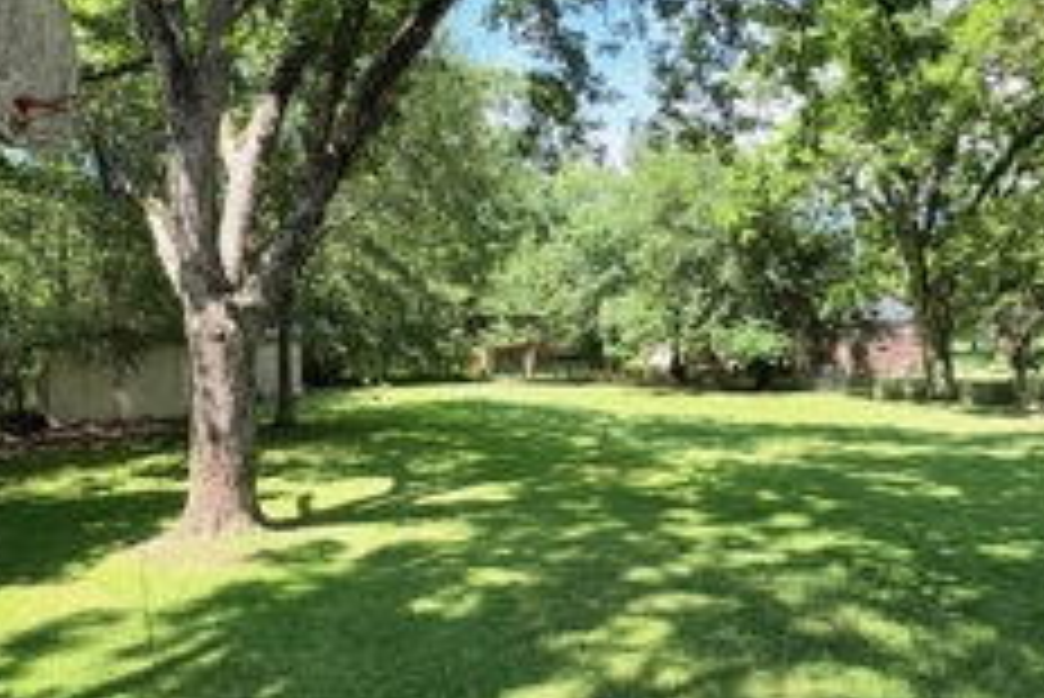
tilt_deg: +3.2
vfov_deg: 55.1
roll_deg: +3.1
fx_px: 667
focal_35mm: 23
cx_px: 574
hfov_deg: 75.9
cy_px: 313
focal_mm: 2.22
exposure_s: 1/495
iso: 64
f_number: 2.2
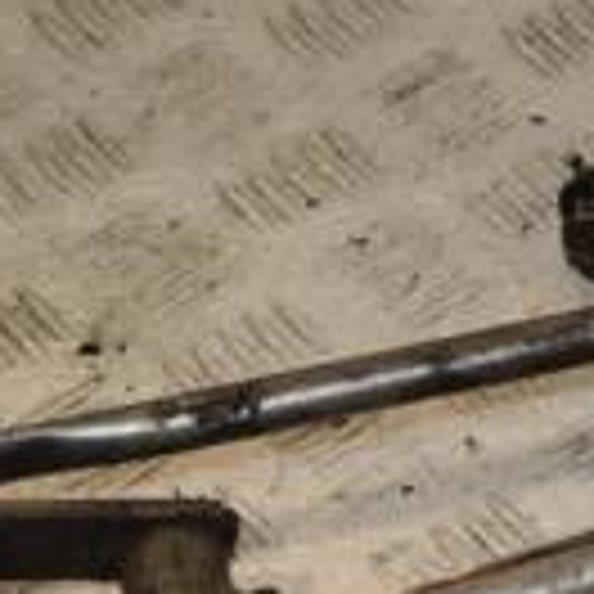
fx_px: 3611
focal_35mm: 186
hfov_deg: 9.1
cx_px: 1008
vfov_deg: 9.4
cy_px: 306
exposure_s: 1/200
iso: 800
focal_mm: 32
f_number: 8
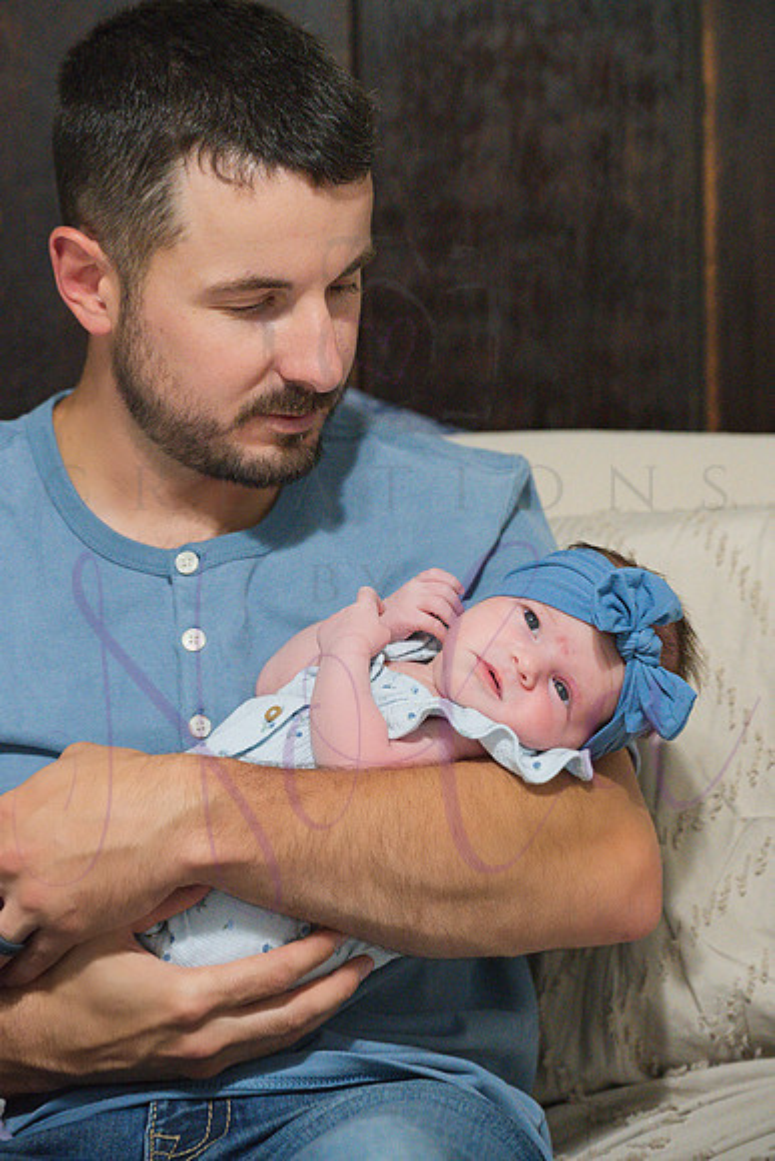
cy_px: 580
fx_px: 2807
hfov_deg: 15.7
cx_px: 388
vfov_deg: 23.4
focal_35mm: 87
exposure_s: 1/200
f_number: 4.5
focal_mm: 87
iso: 3200
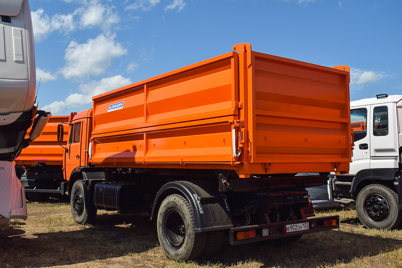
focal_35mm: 33
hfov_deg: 57.2
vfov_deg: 40.0
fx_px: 368
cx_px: 201
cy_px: 134
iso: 100
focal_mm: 22
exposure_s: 1/800
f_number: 6.3
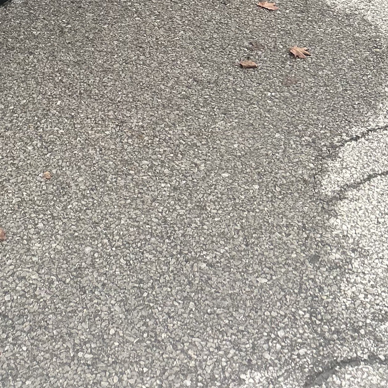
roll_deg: +1.4
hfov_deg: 22.0
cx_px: -48
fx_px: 938
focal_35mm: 74
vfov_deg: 20.1
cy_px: -196
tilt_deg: -10.8
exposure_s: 1/887
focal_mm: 5.7
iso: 50
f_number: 1.5
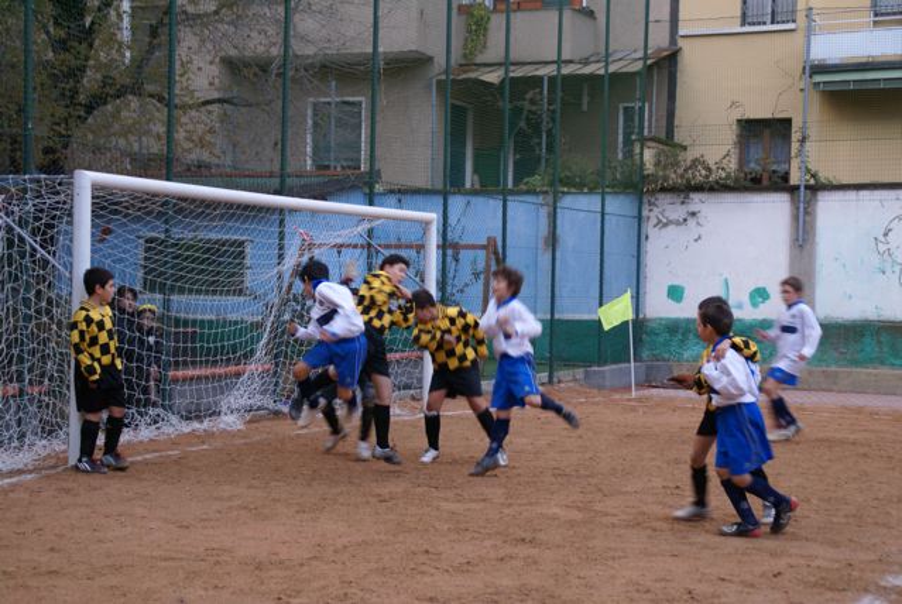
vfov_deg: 18.2
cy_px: 302
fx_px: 1882
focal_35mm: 75
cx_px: 451
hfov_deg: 27.0
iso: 400
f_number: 4.5
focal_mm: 50
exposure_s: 1/50
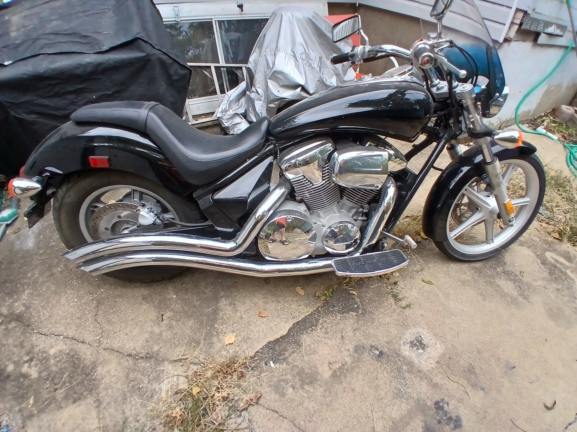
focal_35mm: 17
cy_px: 216
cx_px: 288
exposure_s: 1/120
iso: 64
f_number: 2.2
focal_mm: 1.4
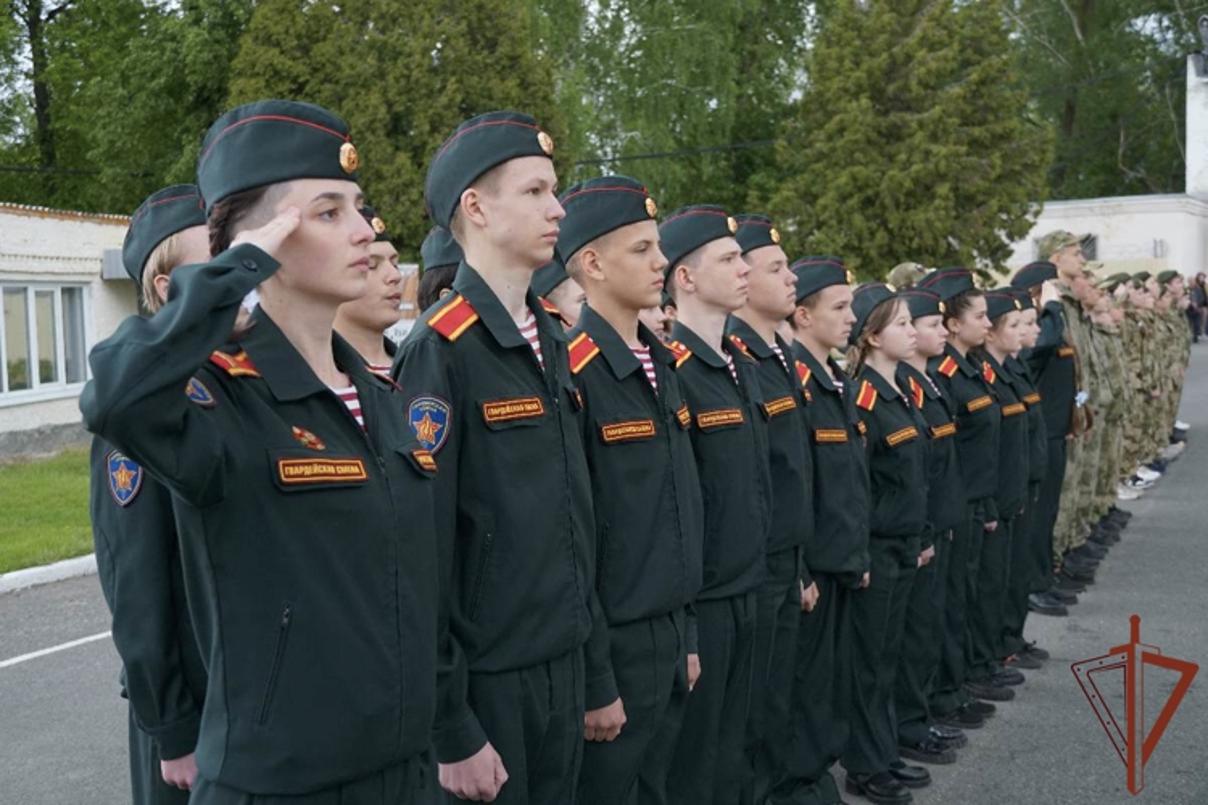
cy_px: 402
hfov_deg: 42.3
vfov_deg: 28.9
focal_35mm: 46
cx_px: 604
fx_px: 1560
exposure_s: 1/160
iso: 640
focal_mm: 31
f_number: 4.5
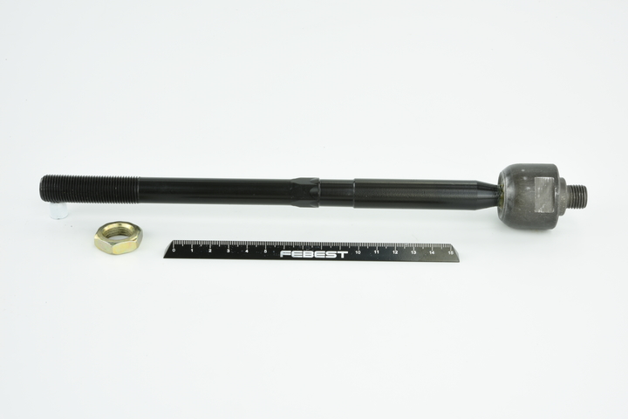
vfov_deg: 22.6
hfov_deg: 33.4
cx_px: 314
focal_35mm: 60
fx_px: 1047
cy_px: 210
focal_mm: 60
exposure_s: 1/2
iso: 64
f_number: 32
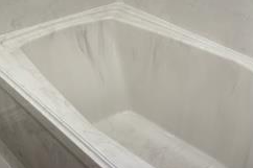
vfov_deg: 19.6
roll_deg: +1.2
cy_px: -20
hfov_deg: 30.4
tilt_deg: -19.2
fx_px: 464
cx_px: 99
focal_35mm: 66
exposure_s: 1/120
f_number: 1.78
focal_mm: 6.86
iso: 80
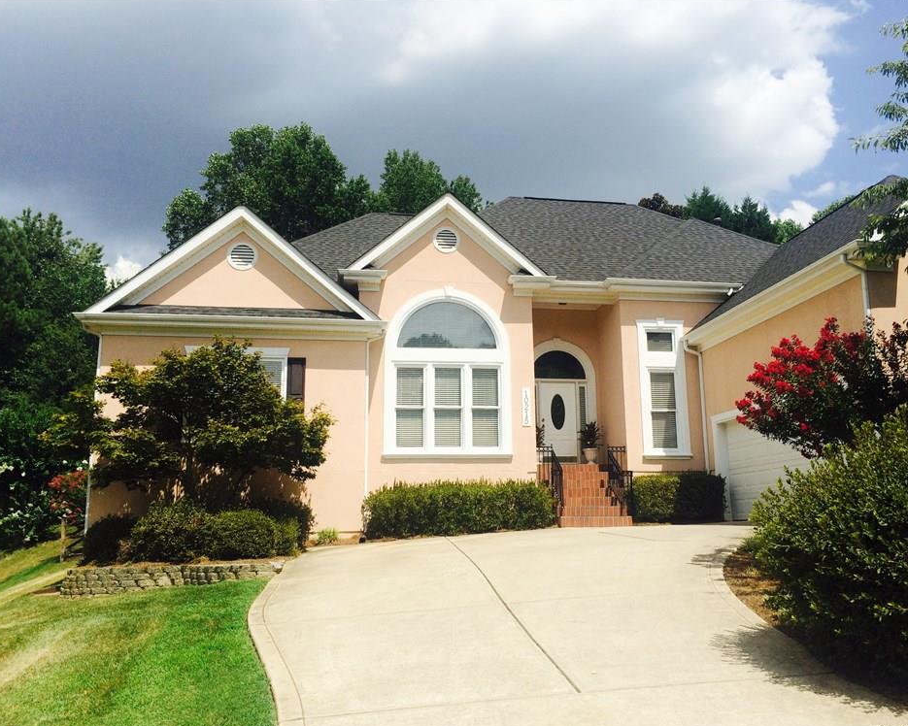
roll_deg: +0.4
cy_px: 367
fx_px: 833
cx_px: 488
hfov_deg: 57.1
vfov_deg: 47.1
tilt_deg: +11.5
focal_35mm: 31
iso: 32
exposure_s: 1/3165
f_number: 2.2
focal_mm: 4.15
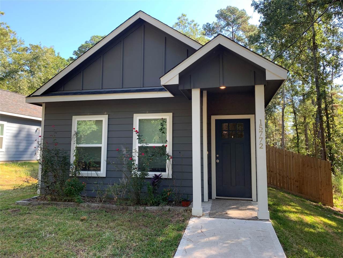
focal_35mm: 26
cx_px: 172
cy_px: 129
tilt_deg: +8.9
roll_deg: -1.1
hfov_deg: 67.3
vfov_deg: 53.1
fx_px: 258
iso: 25
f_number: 1.8
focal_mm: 4.25
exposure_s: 1/129
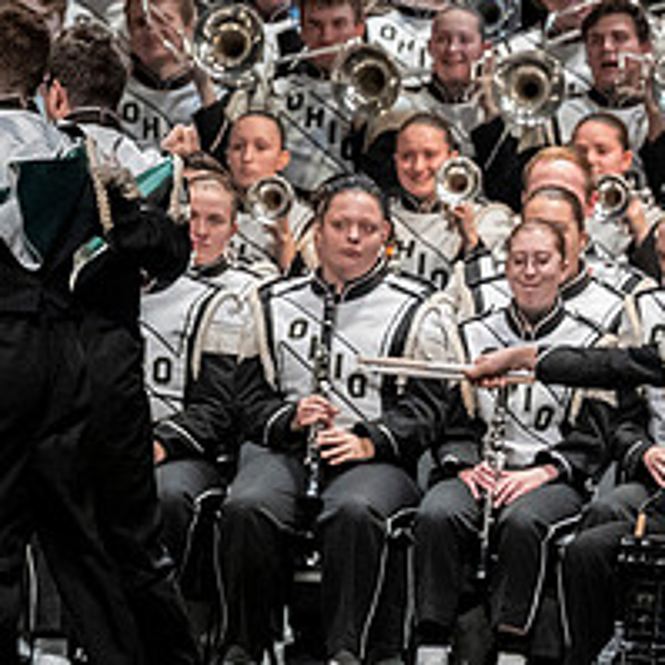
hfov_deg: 3.4
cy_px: 341
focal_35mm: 519
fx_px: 11280
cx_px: -261
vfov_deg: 3.4
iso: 4000
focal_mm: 140
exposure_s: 1/500
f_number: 4
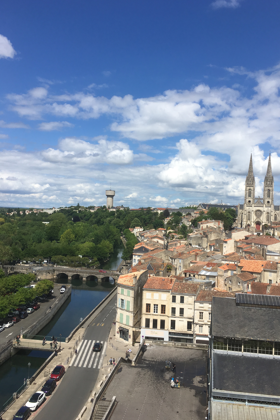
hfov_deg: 42.2
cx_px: 157
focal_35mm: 31
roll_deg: -2.4
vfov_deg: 60.3
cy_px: 206
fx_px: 362
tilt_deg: +2.3
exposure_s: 1/2959
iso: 25
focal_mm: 4.15
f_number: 2.2
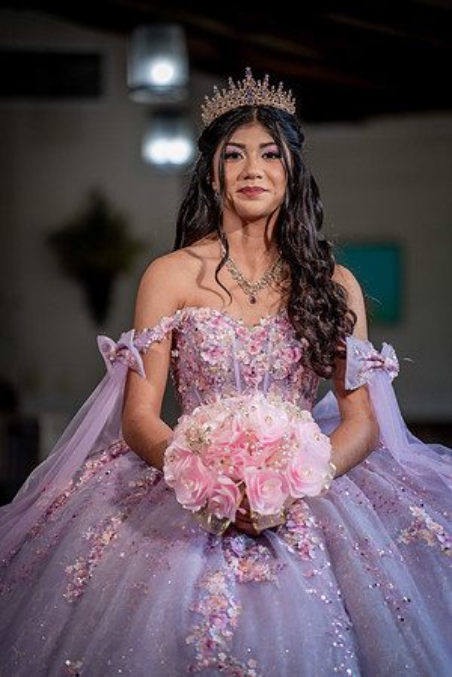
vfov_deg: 13.7
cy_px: 338
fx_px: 2825
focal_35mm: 150
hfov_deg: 9.1
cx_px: 226
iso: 400
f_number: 2.8
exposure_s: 1/400
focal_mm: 150
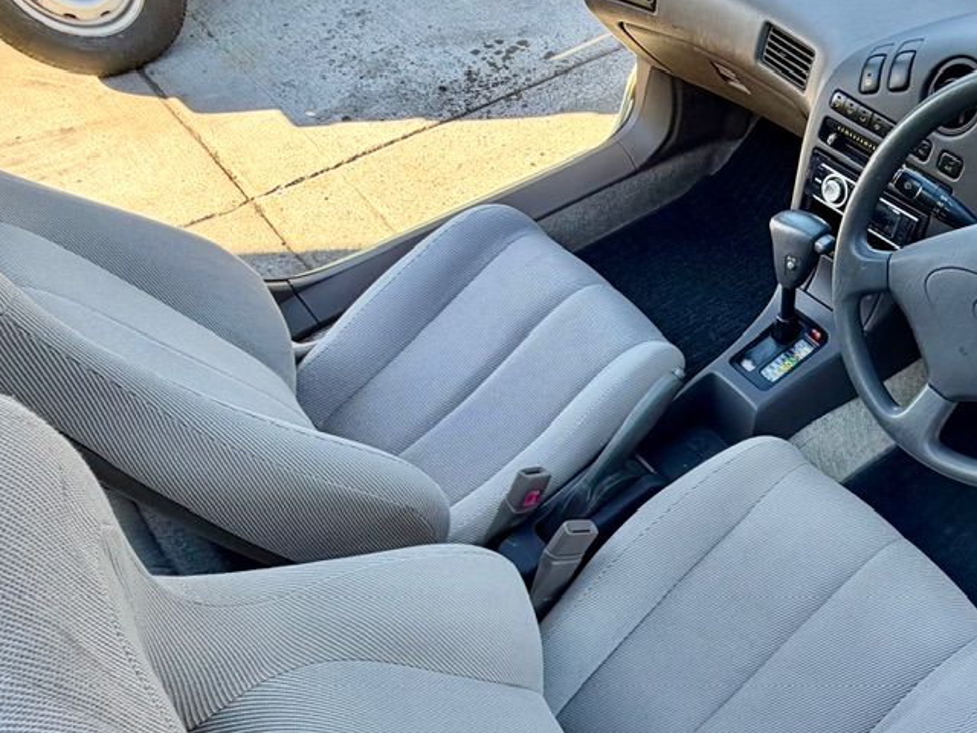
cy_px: 548
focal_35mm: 28
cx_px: 745
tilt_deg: -60.8
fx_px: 790
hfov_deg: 59.7
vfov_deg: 47.9
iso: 80
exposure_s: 1/121
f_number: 2.2
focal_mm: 2.22
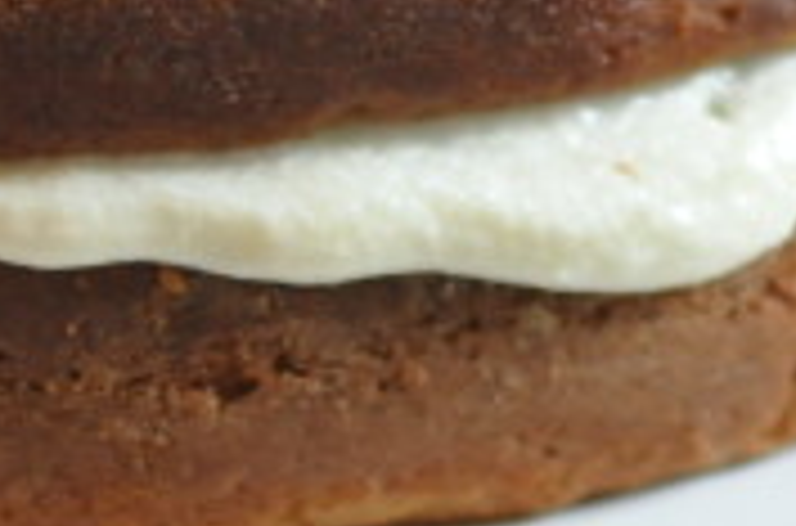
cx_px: 243
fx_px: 9593
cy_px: 373
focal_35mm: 435
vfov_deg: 3.1
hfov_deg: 4.8
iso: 800
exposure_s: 1/40
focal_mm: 50
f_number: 3.2
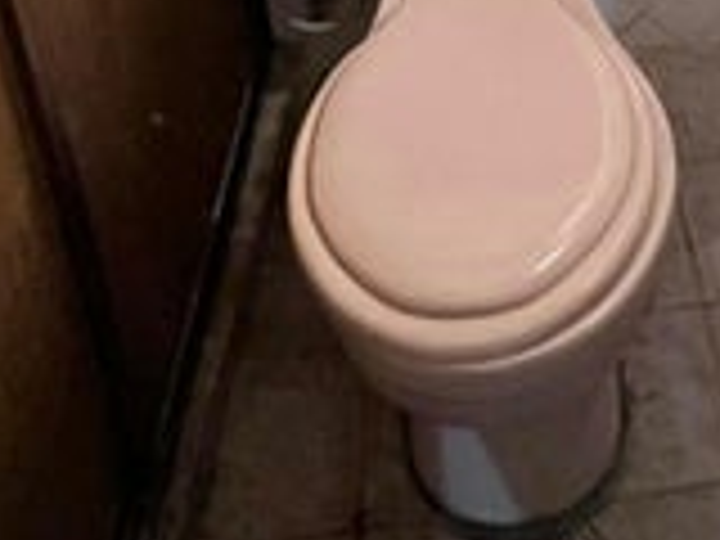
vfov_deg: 21.9
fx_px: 1082
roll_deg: +1.3
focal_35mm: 52
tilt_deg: -24.1
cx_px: 558
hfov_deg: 35.8
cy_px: -324
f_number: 1.8
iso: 1250
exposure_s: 1/30
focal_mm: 1.57
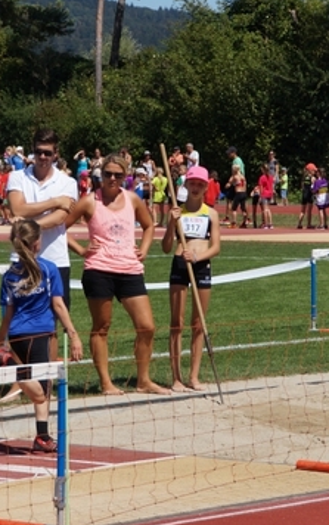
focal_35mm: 197
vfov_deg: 10.6
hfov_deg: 6.7
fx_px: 2818
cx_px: 152
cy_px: 263
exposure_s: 1/2000
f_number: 5.6
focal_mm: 85
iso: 200
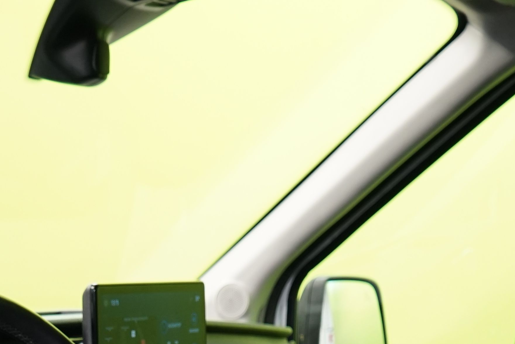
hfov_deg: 20.3
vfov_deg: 13.0
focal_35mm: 99
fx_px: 1416
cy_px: 545
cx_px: 86
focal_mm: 29
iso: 800
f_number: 4
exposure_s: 1/30
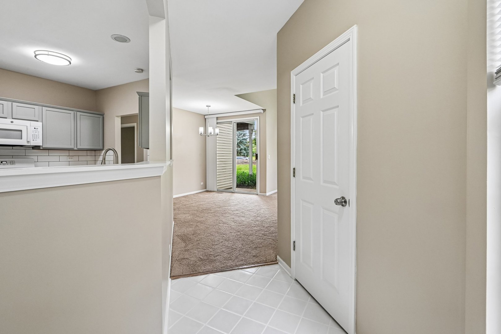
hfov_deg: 96.7
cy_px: 167
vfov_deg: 73.7
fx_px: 223
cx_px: 250
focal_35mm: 16
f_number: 13
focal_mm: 16
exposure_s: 1/15
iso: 400
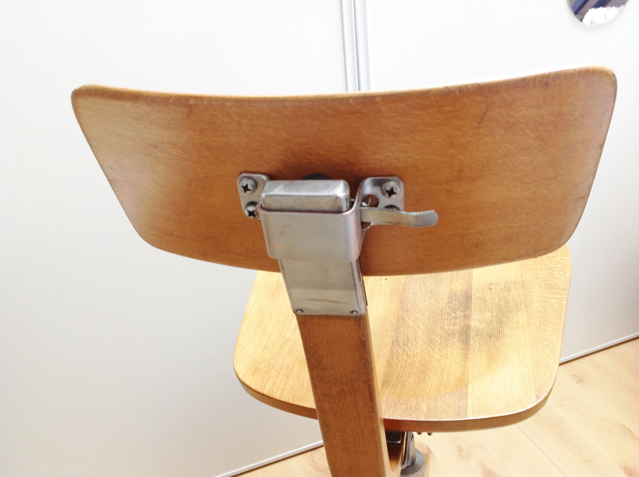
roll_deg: +6.2
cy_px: 238
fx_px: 645
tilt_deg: -27.0
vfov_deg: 40.6
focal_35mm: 35
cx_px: 320
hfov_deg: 52.7
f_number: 2.4
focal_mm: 4.28
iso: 64
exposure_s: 1/15
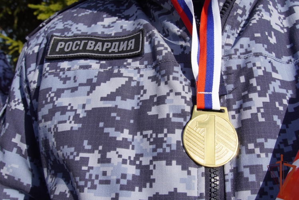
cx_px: 150
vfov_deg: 31.9
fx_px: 349
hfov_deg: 46.4
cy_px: 100
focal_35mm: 42
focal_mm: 28
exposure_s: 1/125
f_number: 10
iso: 100
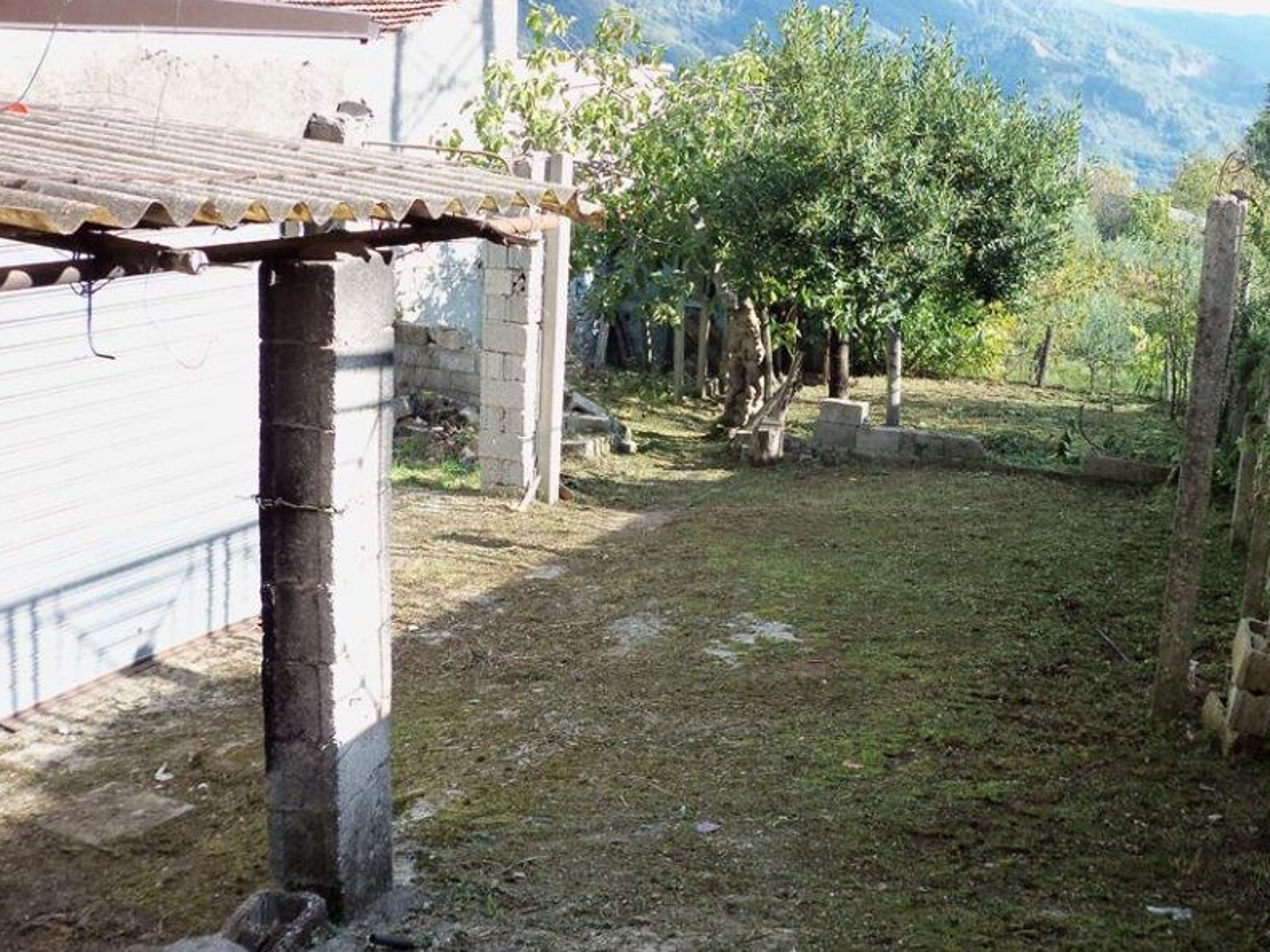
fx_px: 1614
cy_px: 433
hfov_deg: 42.5
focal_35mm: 44
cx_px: 816
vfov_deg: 32.8
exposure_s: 1/200
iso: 80
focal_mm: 5.7
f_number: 2.9
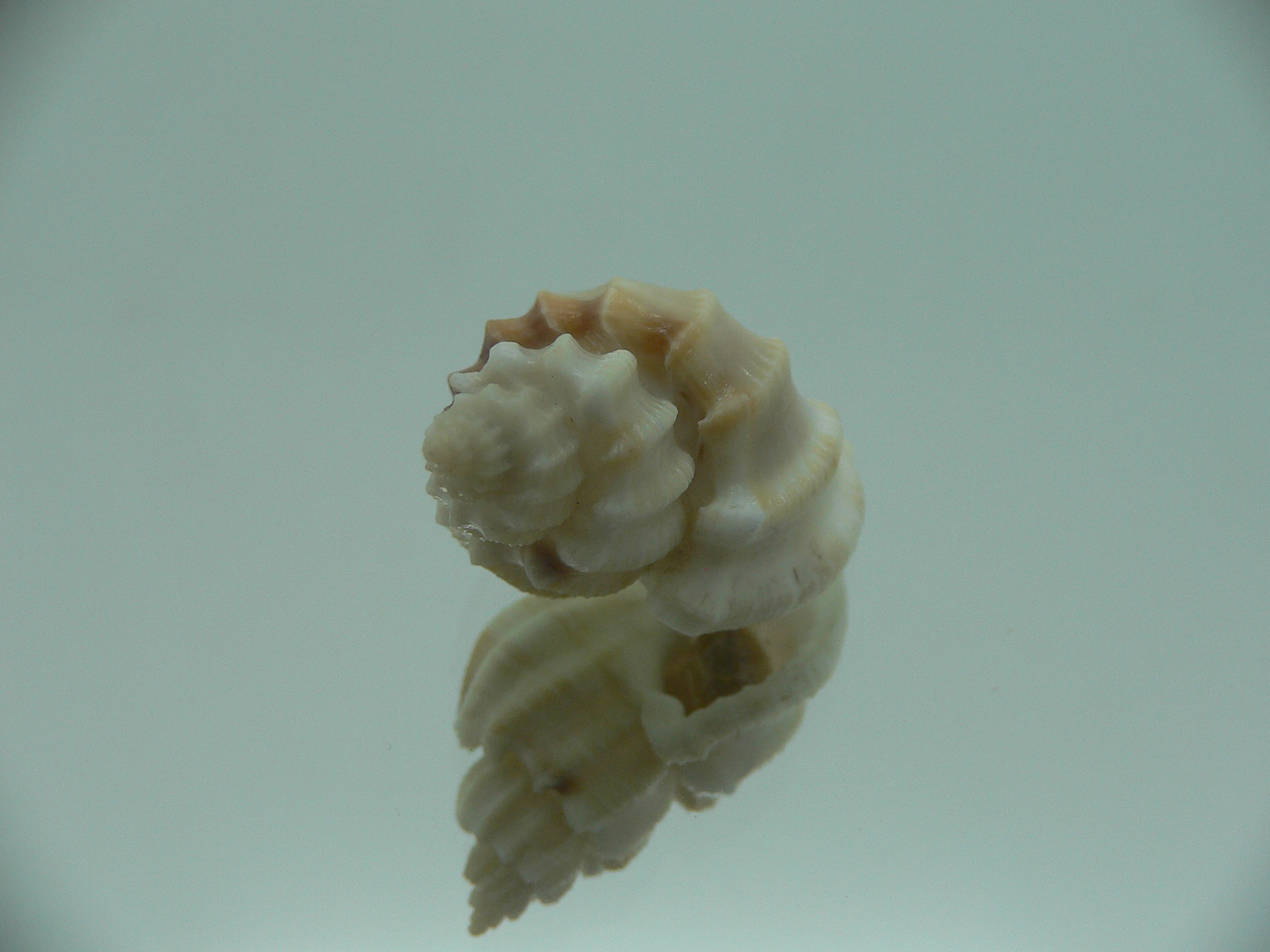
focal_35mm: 35
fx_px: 1284
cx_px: 635
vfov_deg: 40.7
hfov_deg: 52.6
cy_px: 476
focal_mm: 4.6
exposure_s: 1/60
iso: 80
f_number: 2.8
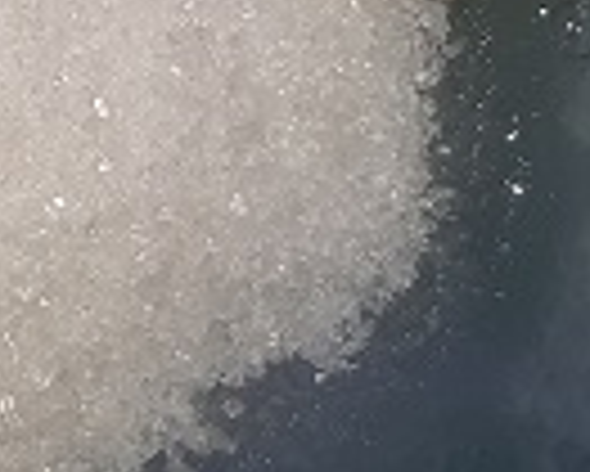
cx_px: 9
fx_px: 2114
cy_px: 54
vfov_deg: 12.7
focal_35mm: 121
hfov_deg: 15.6
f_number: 1.9
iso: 40
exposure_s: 1/345
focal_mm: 3.6
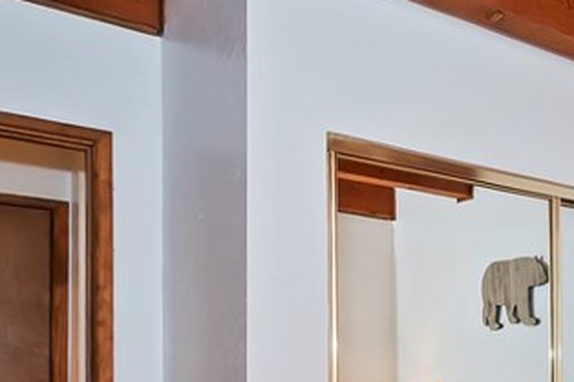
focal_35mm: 49
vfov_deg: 25.6
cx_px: 817
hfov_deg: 29.0
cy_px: 410
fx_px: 781
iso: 400
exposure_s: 1/30
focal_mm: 10
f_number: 8
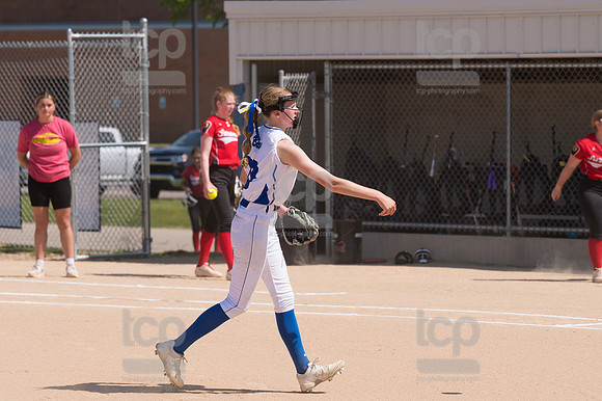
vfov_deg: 6.1
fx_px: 3760
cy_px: 200
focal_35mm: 225
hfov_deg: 9.2
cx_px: 301
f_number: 5.6
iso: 250
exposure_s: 1/1600
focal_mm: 150
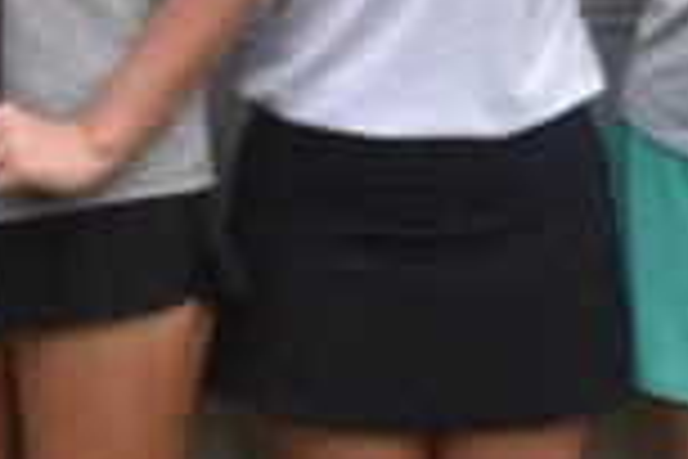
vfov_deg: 6.8
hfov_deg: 10.3
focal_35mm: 198
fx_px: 3792
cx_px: 612
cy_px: -225
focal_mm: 27
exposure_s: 1/250
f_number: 6.3
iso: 200
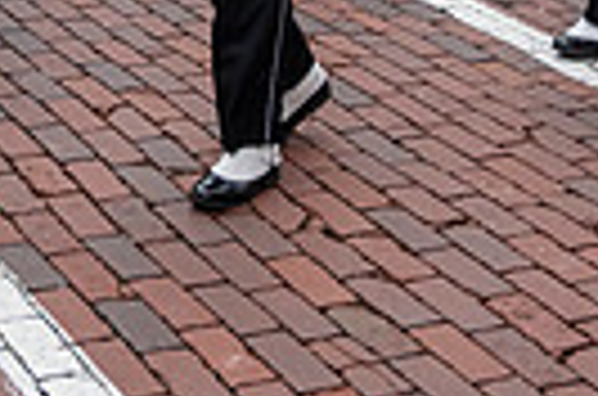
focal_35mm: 105
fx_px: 1740
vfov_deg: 11.9
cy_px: -326
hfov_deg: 19.2
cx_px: 85
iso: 500
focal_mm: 24
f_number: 4
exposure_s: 1/1600
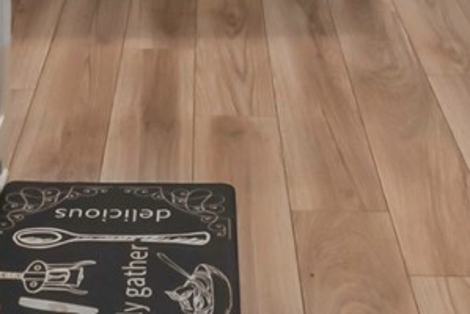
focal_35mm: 87
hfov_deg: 23.3
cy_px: -409
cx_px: 185
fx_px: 1137
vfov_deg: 12.7
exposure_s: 1/15
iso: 250
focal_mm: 12
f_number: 9
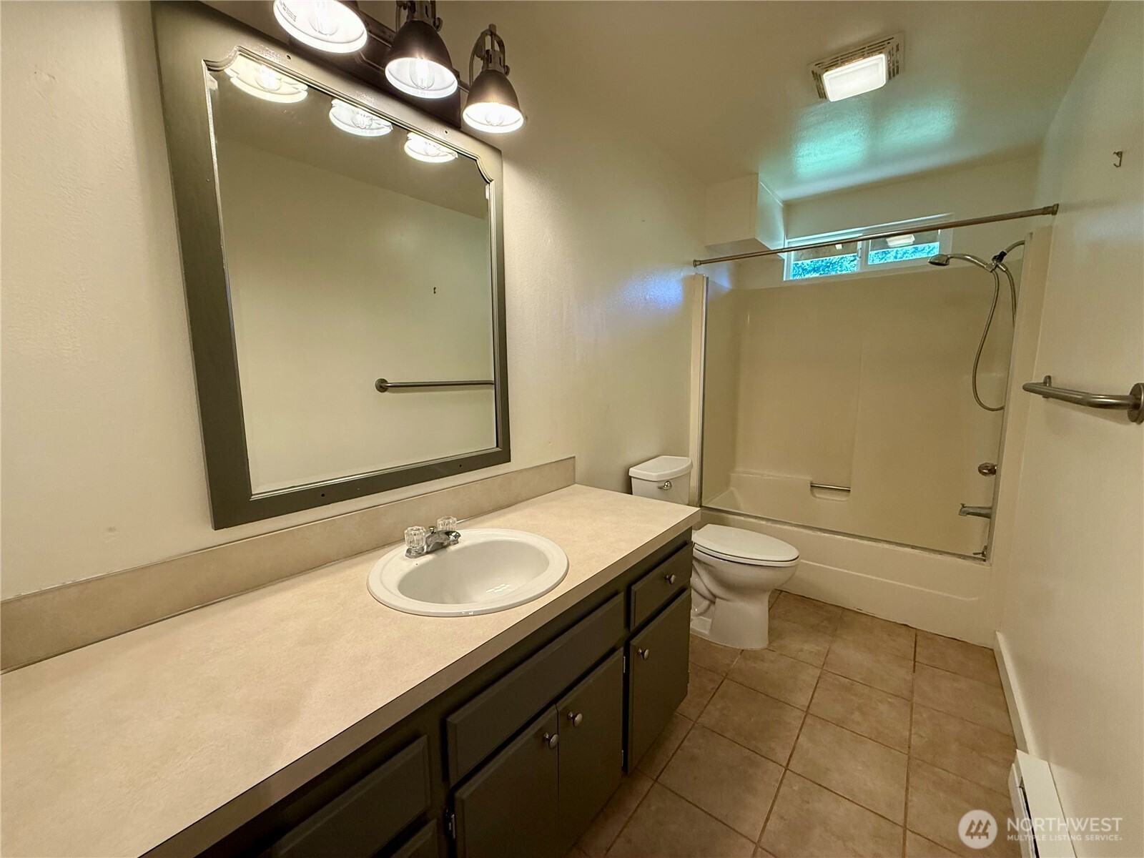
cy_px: 429
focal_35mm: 14
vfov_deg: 85.7
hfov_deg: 102.1
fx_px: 463
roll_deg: +0.3
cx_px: 572
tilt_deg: -7.2
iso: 250
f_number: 2.2
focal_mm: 2.22
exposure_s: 1/120
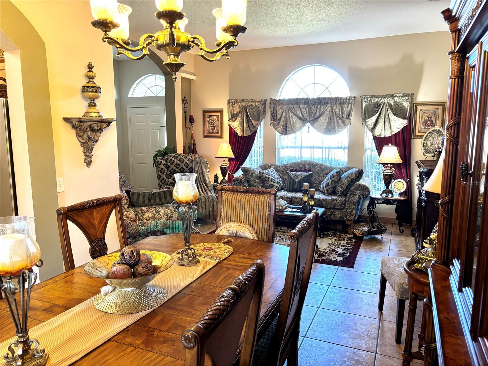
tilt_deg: -7.9
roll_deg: -0.2
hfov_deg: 67.3
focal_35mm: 26
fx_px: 367
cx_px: 244
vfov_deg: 53.1
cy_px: 183
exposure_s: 1/60
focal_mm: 5.96
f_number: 1.6
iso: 250
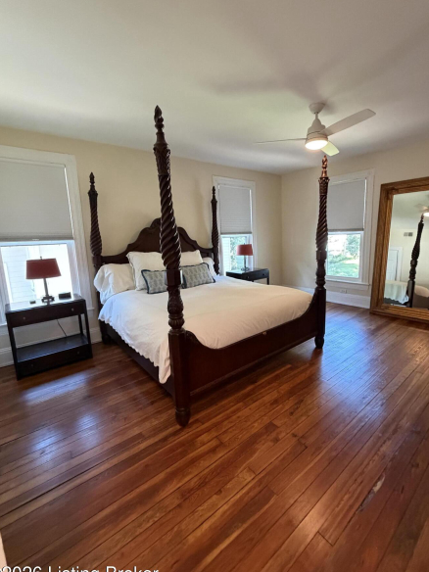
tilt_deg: -10.0
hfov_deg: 78.0
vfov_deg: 94.5
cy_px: 277
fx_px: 264
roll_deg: +2.4
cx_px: 231
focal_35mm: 16
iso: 640
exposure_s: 1/60
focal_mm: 2.22
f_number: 2.2
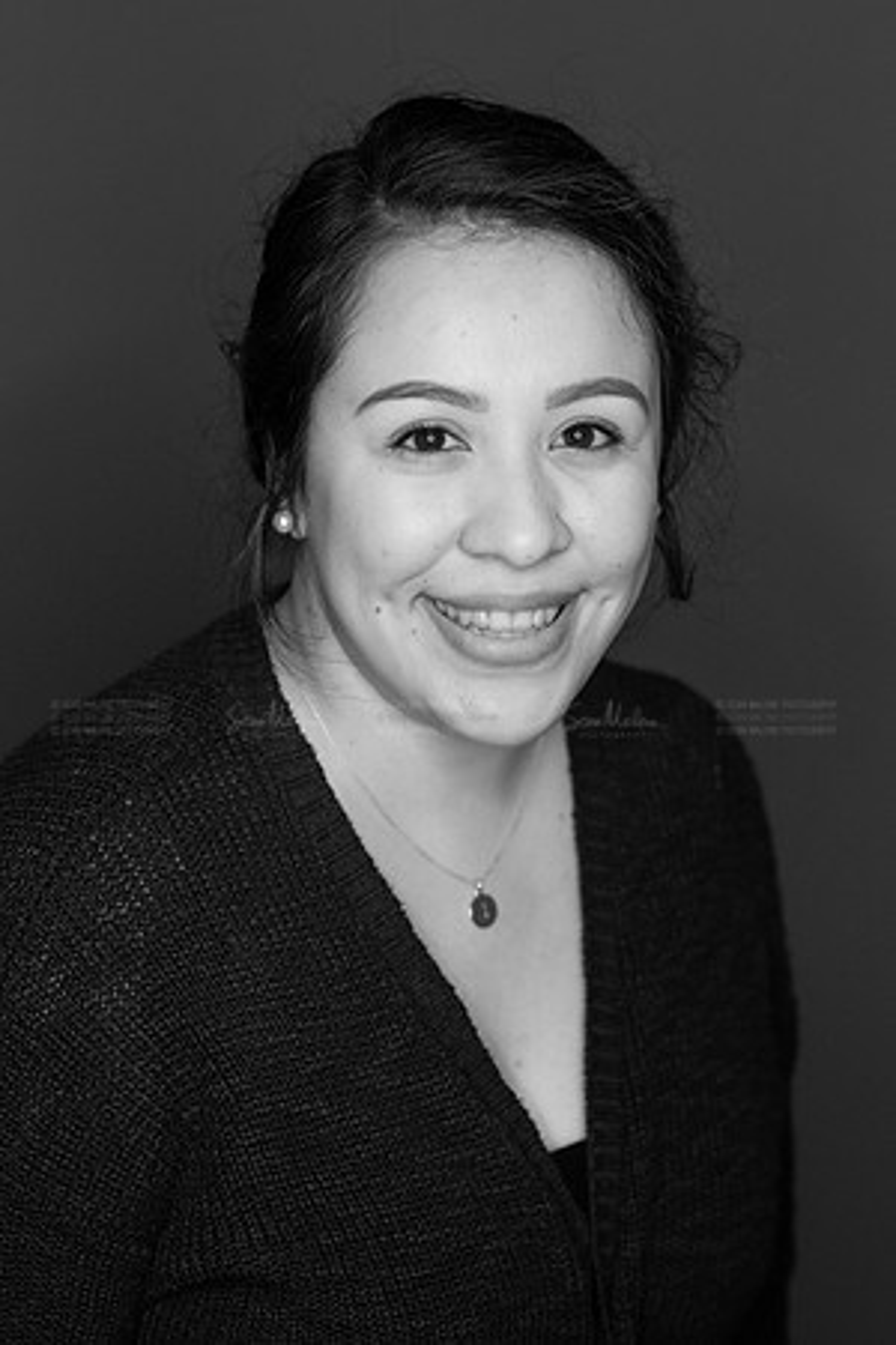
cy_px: 672
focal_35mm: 85
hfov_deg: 16.1
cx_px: 448
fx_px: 3173
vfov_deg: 23.9
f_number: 3.5
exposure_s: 1/400
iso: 2000
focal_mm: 85
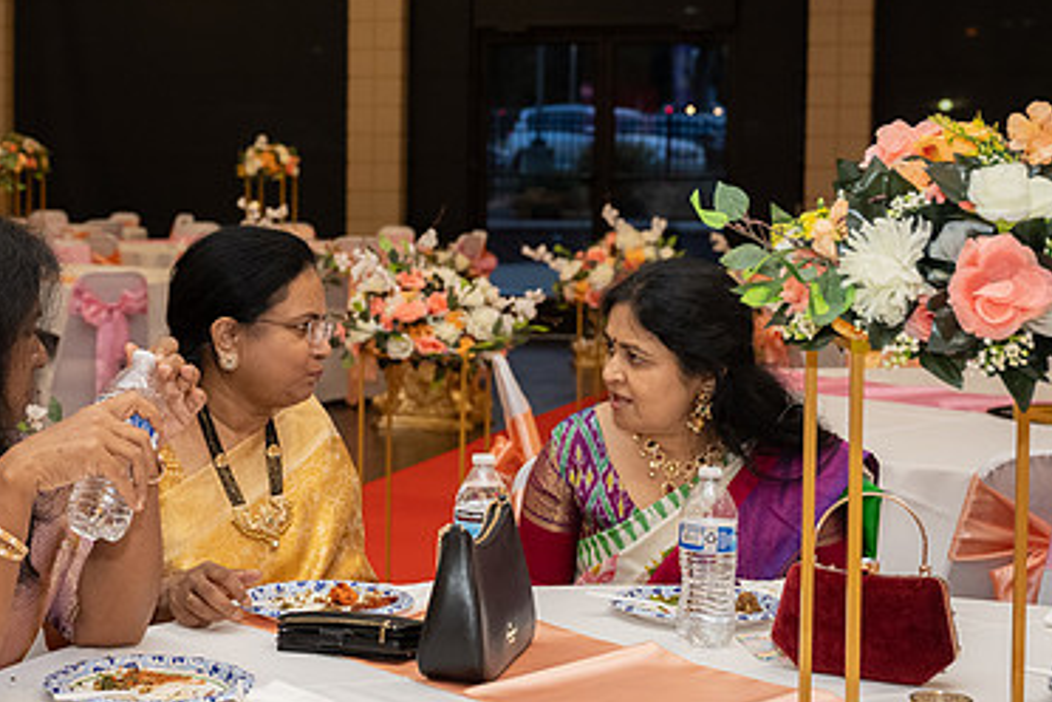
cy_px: 280
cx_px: 254
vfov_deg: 18.9
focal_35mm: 72
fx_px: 2104
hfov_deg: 27.7
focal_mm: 43
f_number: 4.5
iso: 1600
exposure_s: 1/160
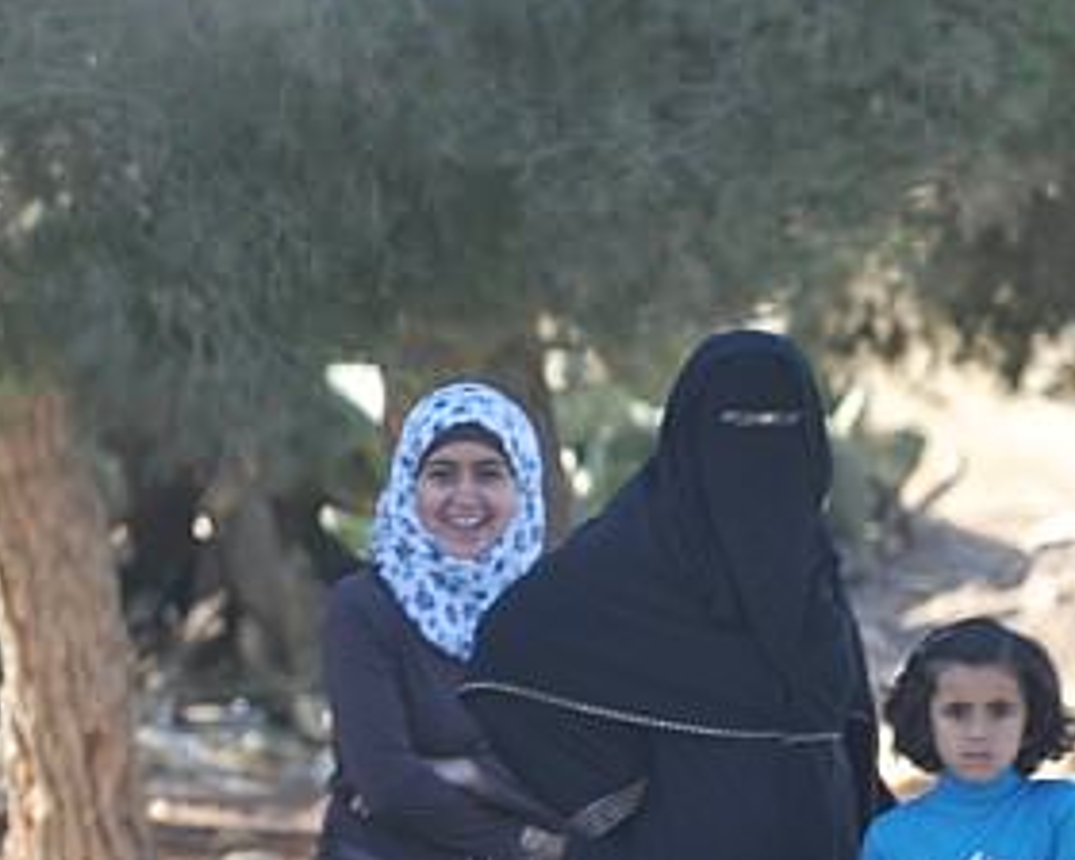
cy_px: 562
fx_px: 18199
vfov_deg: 2.7
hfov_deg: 3.4
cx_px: 841
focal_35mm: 572
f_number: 7.1
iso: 200
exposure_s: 1/200
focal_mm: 190
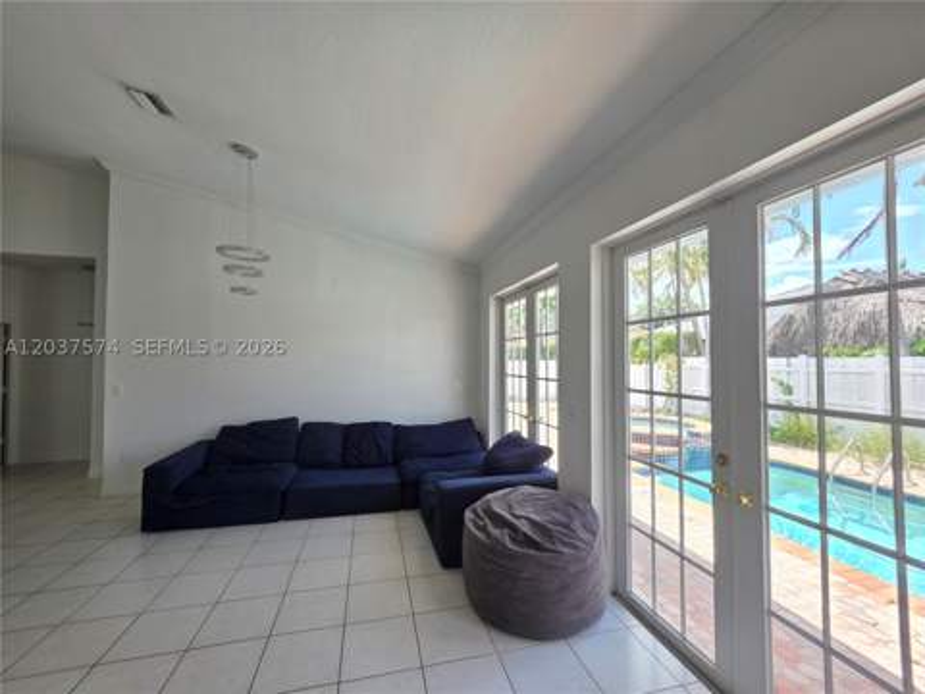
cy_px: 347
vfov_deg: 89.9
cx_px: 462
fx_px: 347
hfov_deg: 106.2
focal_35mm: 13
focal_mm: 2.2
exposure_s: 1/120
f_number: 1.9
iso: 25
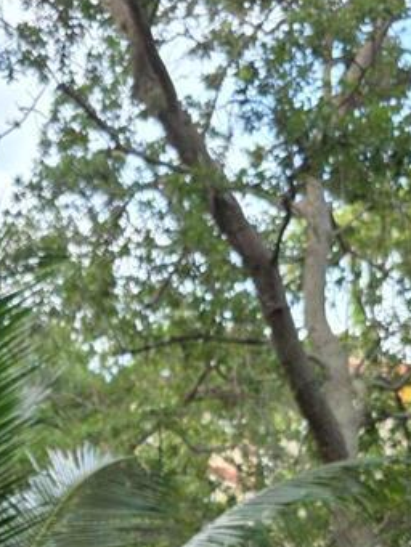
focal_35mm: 81
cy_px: 791
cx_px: 34
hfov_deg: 17.9
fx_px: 1281
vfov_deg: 20.9
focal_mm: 6.3
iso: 50
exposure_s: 1/180
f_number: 1.7
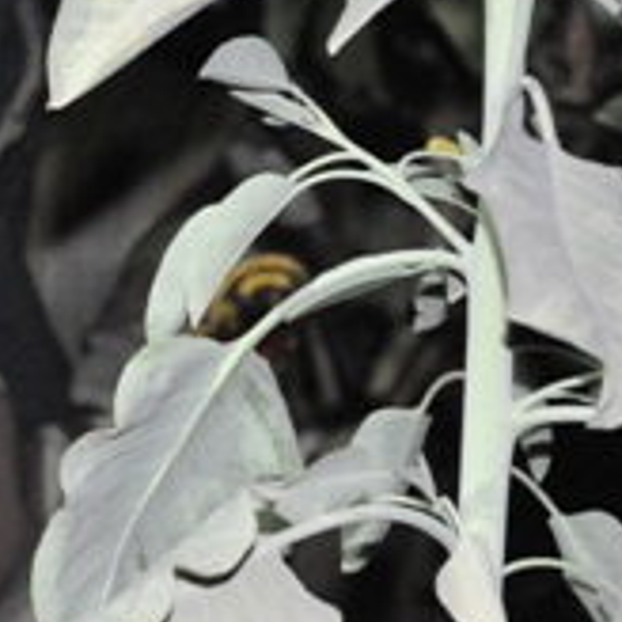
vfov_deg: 7.0
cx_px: -277
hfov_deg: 6.9
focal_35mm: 249
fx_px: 5062
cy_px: 112
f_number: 6.3
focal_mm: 50
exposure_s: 1/60
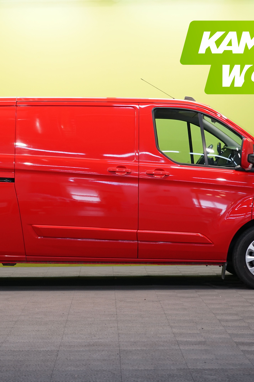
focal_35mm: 106
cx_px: 96
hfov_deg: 12.9
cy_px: 192
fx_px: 1122
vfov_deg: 19.3
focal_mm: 70
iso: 500
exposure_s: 1/25
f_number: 6.3
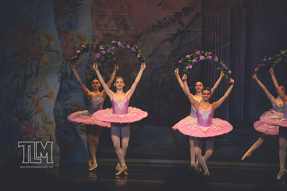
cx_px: 144
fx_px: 1595
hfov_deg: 10.3
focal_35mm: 200
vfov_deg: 6.9
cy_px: 96
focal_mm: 200
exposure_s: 1/500
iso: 800
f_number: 2.8
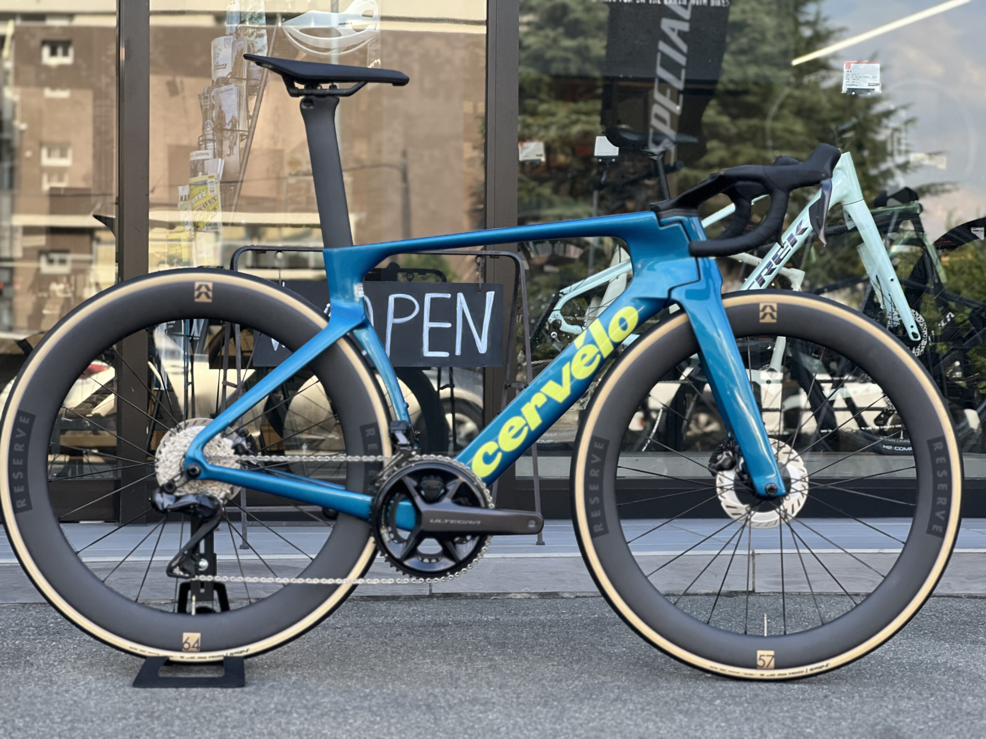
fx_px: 2193
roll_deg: -0.7
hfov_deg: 25.3
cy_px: 370
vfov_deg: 19.1
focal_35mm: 77
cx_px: 493
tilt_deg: +0.5
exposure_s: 1/121
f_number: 2.8
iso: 64
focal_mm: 9
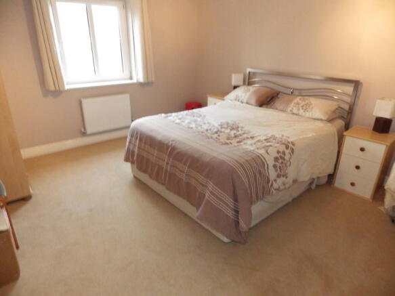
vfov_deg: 61.1
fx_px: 251
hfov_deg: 76.4
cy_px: 148
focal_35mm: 22
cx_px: 198
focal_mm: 4
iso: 640
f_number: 3.1
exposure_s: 1/45
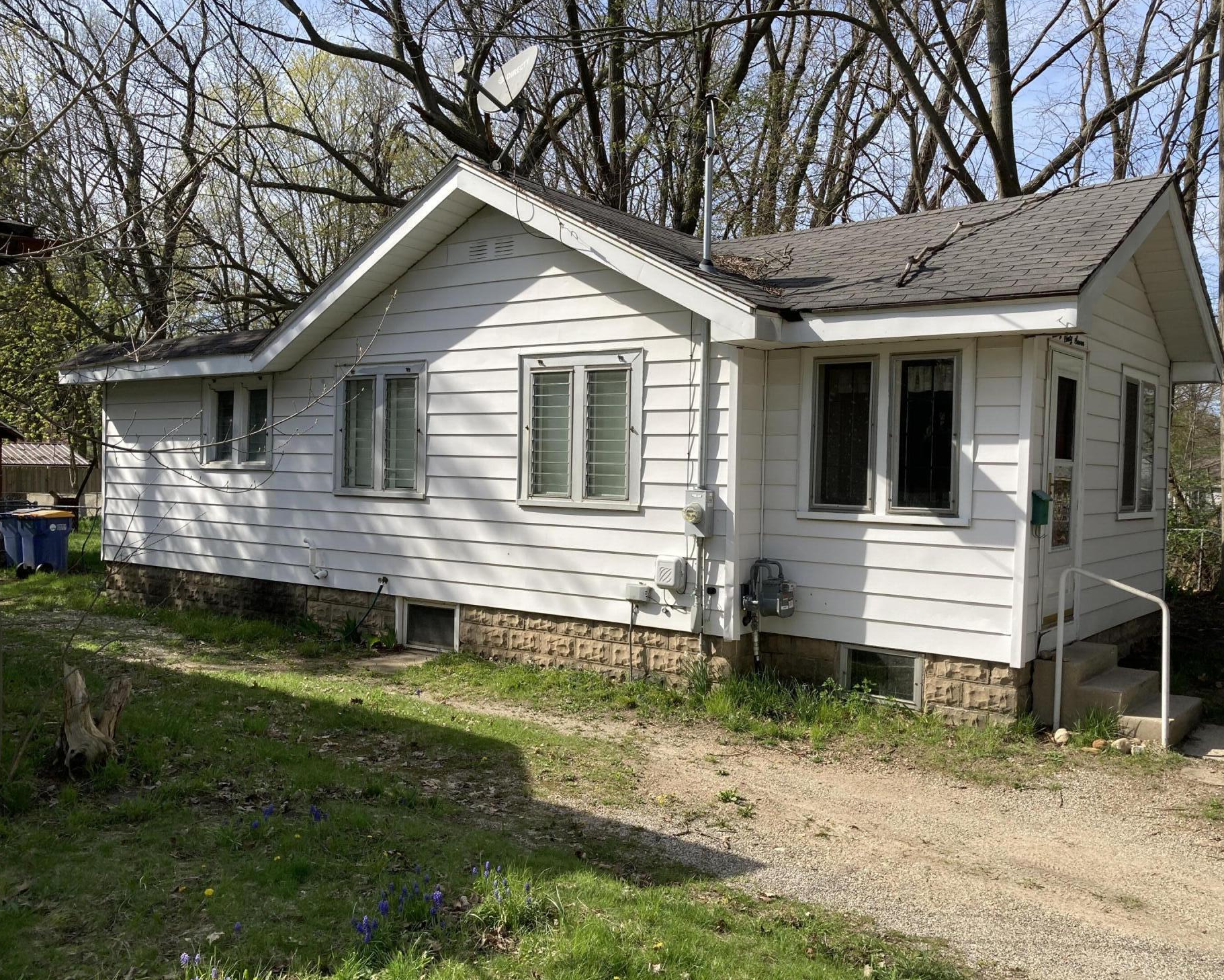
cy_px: 479
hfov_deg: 58.7
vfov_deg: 48.5
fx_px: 1087
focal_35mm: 30
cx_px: 657
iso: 20
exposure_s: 1/1567
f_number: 1.8
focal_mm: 3.99
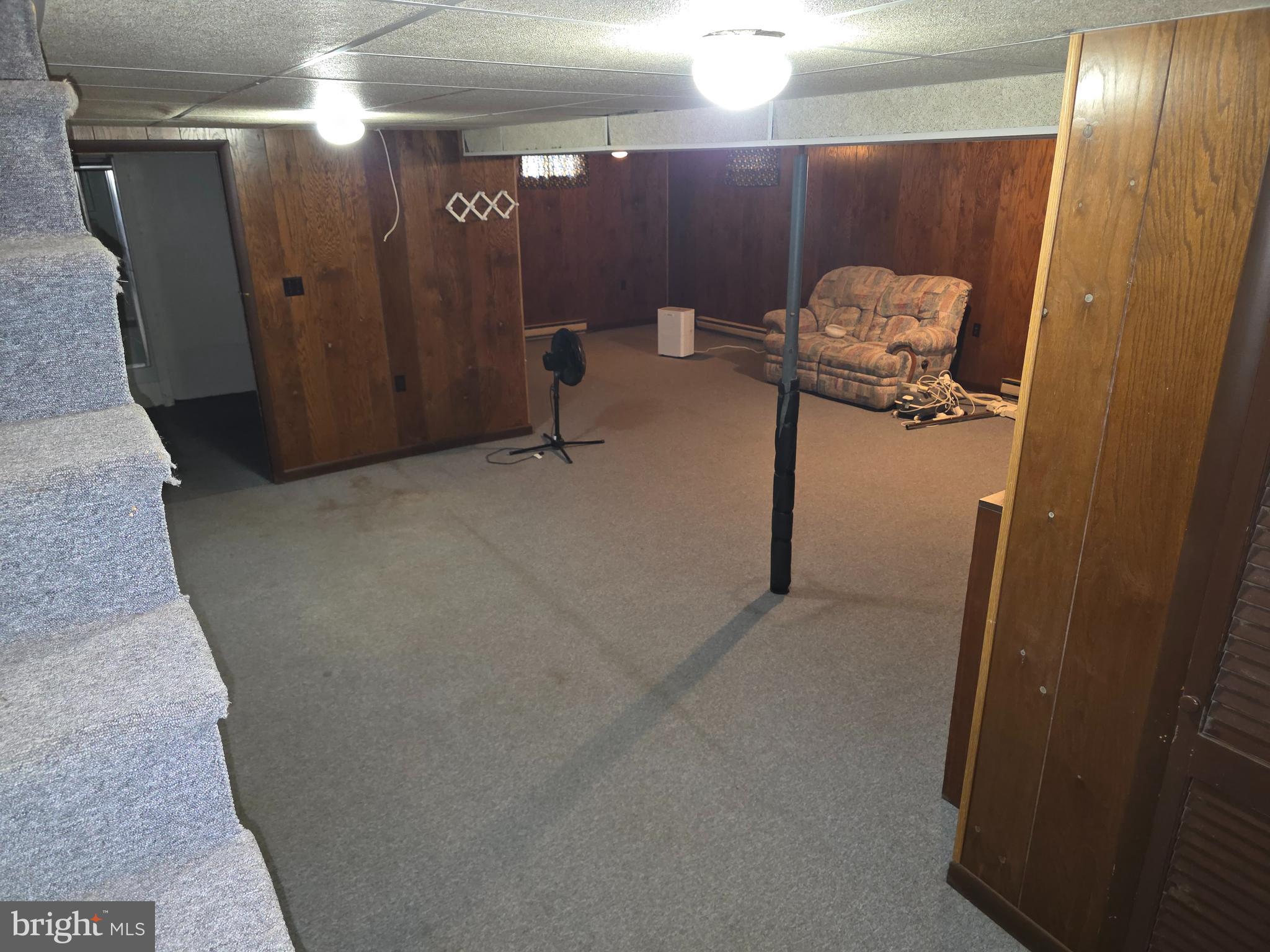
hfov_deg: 73.9
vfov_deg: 58.9
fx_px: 844
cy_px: 476
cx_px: 635
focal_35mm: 23
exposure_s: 1/12
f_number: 1.7
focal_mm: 6.3
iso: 320
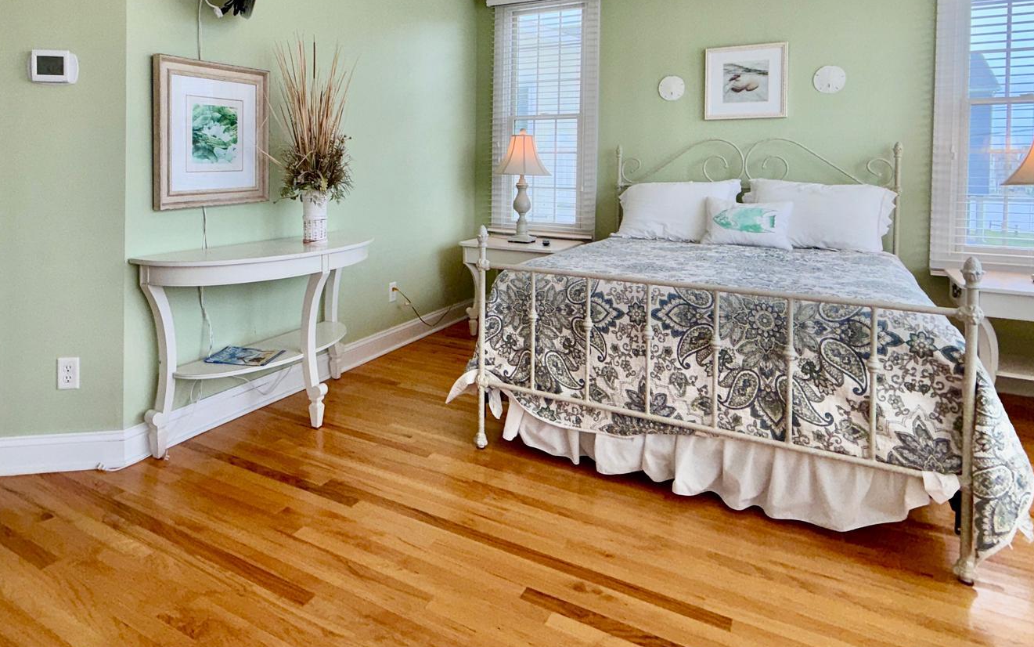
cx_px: 407
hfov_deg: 76.2
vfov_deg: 51.2
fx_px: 648
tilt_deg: +0.5
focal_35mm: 23
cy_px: 179
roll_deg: -0.7
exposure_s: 1/120
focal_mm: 2.22
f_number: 2.2
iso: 25
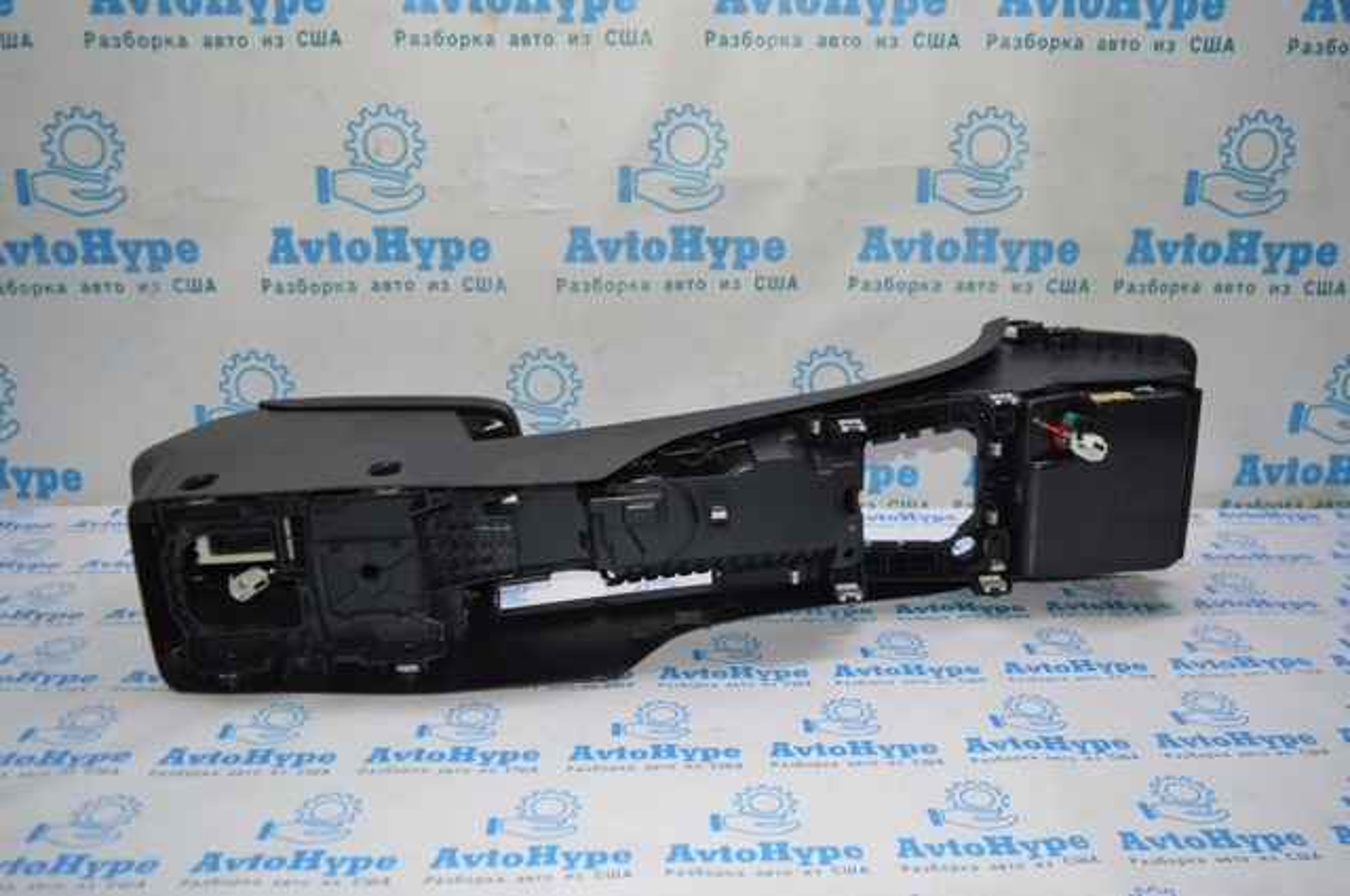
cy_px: 448
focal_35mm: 30
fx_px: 1124
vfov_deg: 43.5
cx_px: 675
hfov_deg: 62.0
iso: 400
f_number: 4
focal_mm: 20
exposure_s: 1/125
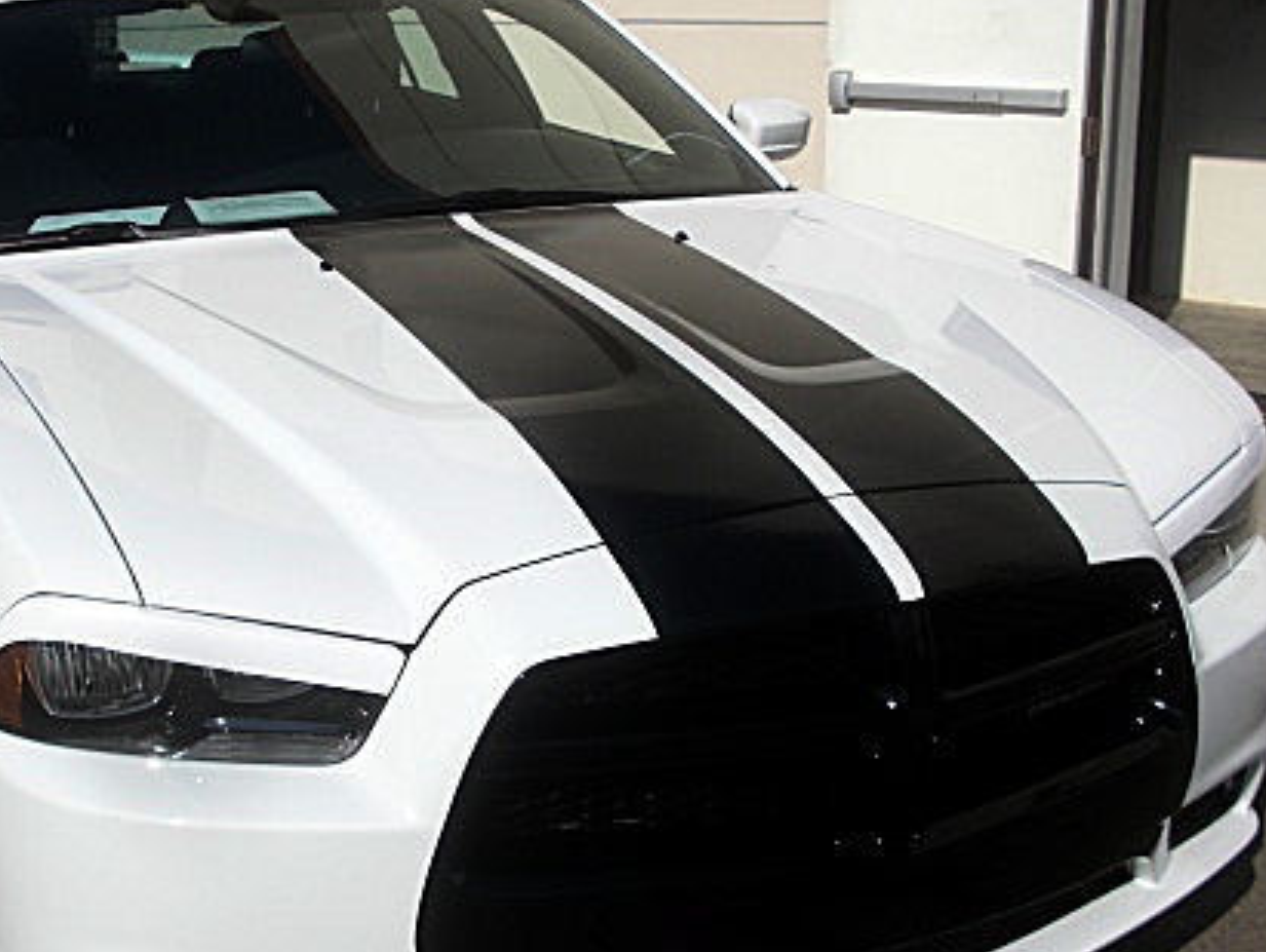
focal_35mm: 56
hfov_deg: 34.1
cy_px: 561
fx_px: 2050
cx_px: 465
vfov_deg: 26.1
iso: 50
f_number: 7.9
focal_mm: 6.3
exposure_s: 1/200
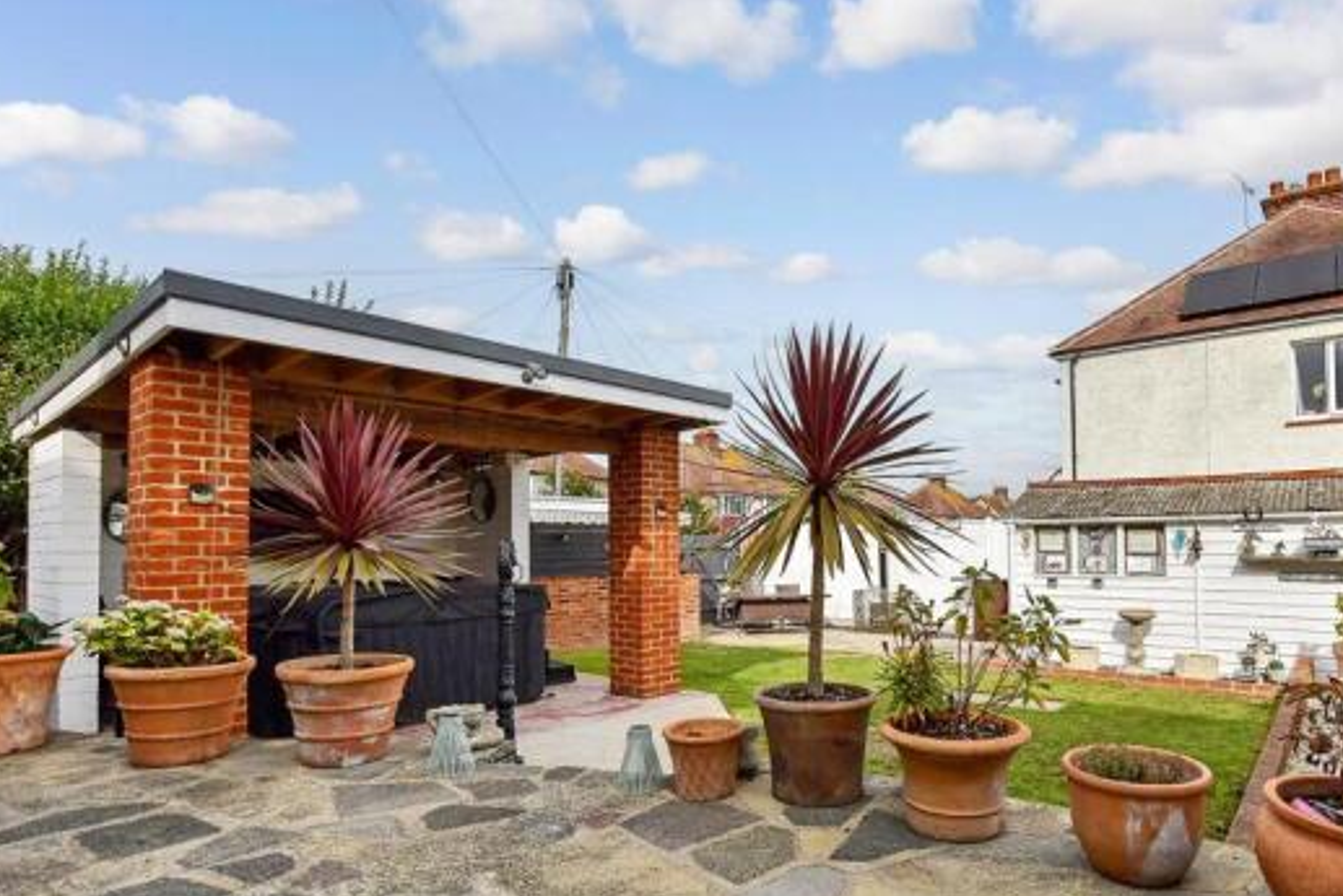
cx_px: 788
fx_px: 709
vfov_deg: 64.2
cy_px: 521
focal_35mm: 19
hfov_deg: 86.1
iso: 1000
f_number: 9
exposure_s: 1/2500
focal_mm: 10
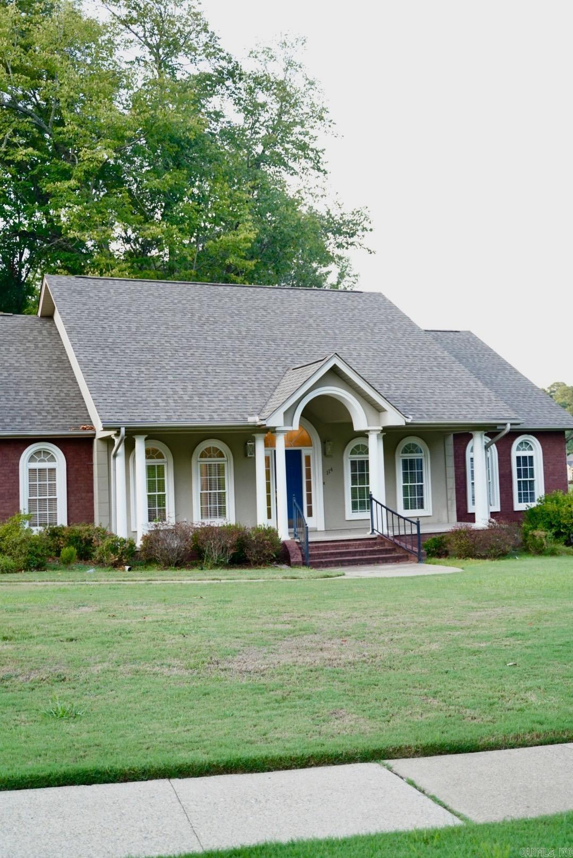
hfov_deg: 33.5
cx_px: 286
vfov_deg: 48.4
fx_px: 953
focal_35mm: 40
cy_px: 429
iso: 2000
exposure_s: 1/500
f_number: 2.8
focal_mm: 40
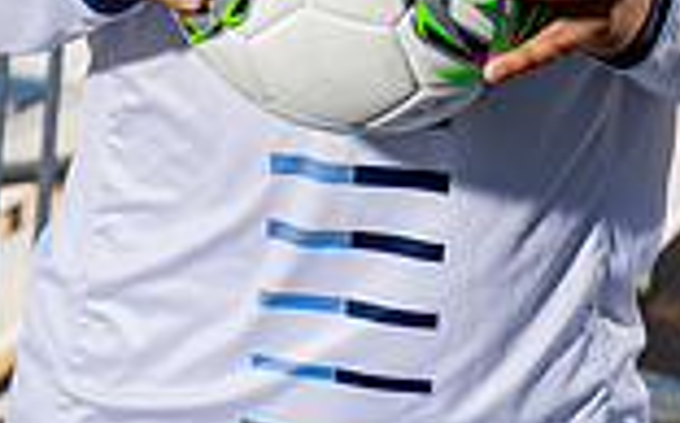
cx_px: 323
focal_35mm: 206
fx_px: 3812
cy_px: -440
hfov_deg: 10.2
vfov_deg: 6.2
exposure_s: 1/250
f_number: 7.1
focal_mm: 70
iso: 100
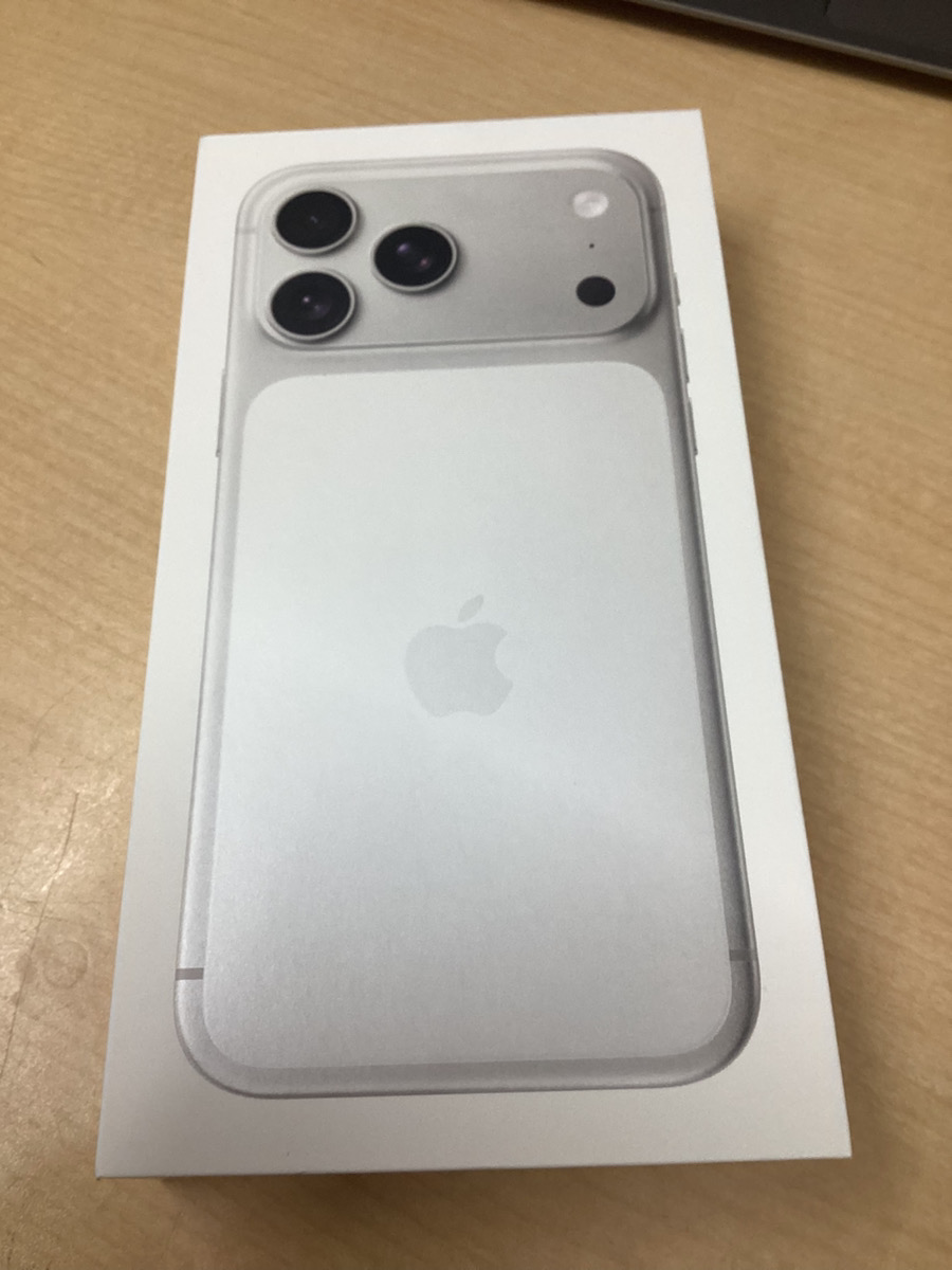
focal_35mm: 31
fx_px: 1137
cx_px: 476
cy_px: 635
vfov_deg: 58.4
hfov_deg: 45.4
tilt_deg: -65.5
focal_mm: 3.3
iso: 64
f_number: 2.4
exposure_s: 1/120
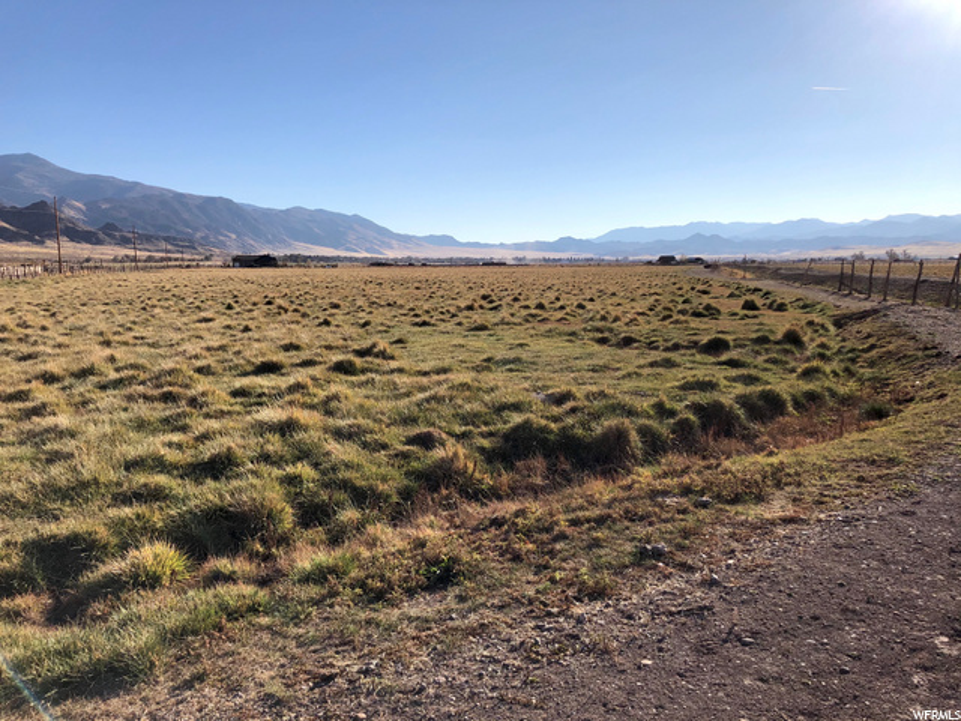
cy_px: 360
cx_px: 480
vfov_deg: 49.7
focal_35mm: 28
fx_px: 777
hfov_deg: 63.4
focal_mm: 3.99
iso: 20
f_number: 1.8
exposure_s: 1/3003
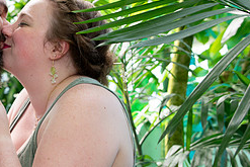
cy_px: 115
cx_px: 5
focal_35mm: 61
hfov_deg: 30.7
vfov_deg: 22.2
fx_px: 424
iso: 800
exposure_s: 1/125
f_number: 3.2
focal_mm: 26
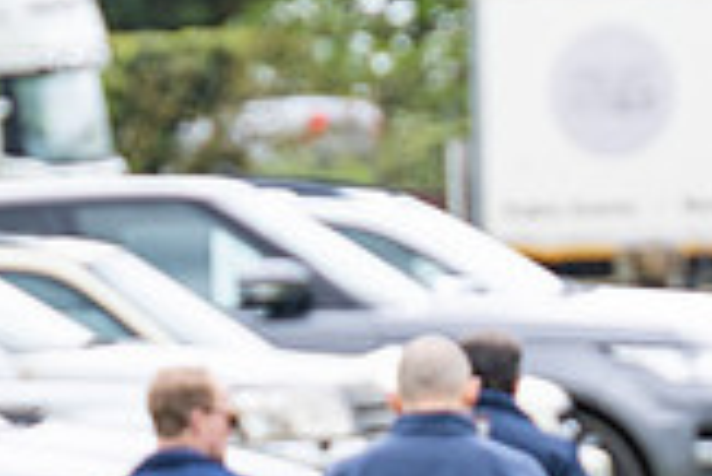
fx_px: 14134
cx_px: 787
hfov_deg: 2.9
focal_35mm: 714
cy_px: 817
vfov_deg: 1.9
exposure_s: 1/640
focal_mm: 115
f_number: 4
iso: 100
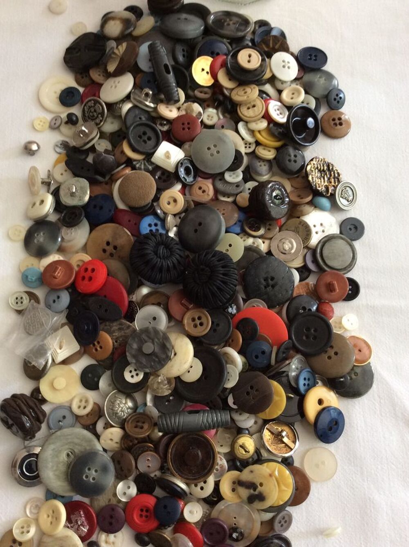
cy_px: 274
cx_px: 204
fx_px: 505
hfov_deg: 44.1
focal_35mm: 32
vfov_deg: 56.9
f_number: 2.4
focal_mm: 3.3
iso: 80
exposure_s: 1/25
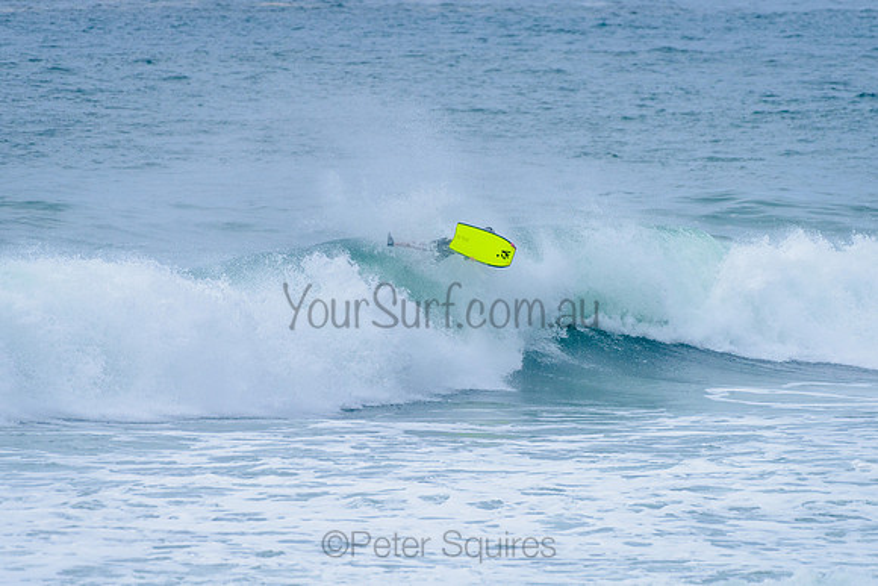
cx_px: 439
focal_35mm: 613
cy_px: 293
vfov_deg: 2.2
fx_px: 14946
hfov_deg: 3.4
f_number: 5.6
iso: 220
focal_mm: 500
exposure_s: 1/2000
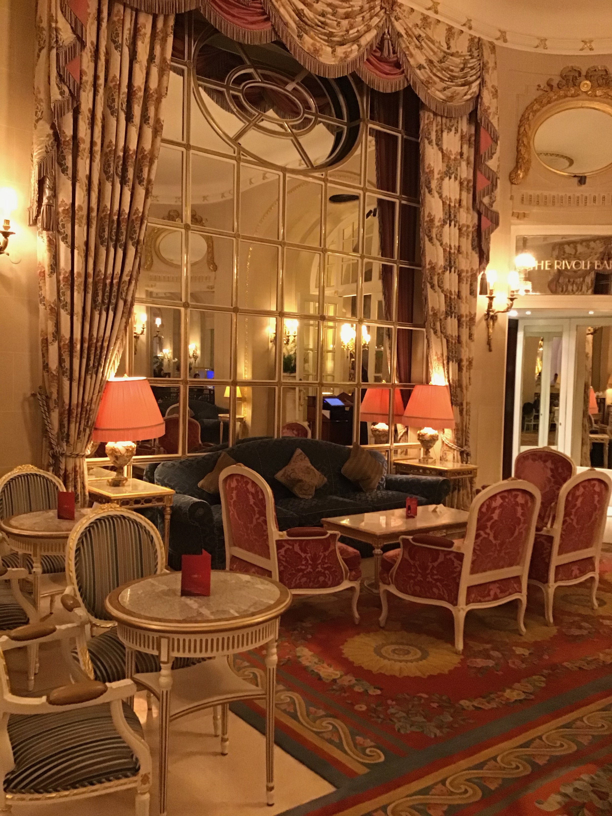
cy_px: 408
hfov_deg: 45.4
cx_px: 306
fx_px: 731
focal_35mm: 31
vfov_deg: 58.4
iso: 250
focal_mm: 3.3
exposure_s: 1/17
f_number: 2.4
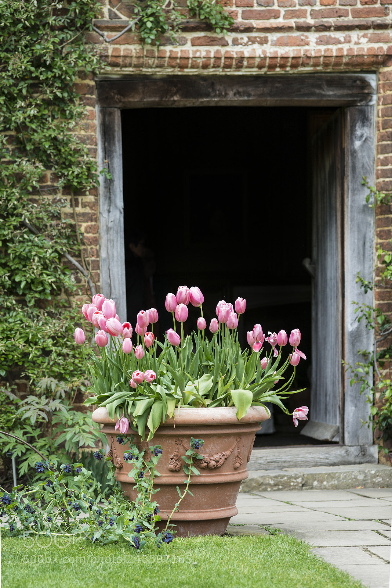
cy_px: 294
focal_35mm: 105
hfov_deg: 13.1
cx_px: 196
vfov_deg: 19.4
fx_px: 1713
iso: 500
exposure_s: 1/1000
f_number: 4.5
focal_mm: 105
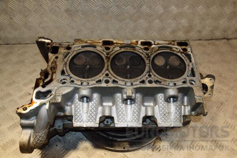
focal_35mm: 33
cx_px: 118
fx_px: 217
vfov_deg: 40.0
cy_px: 79
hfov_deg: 57.2
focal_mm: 22
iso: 800
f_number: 5
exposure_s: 1/200
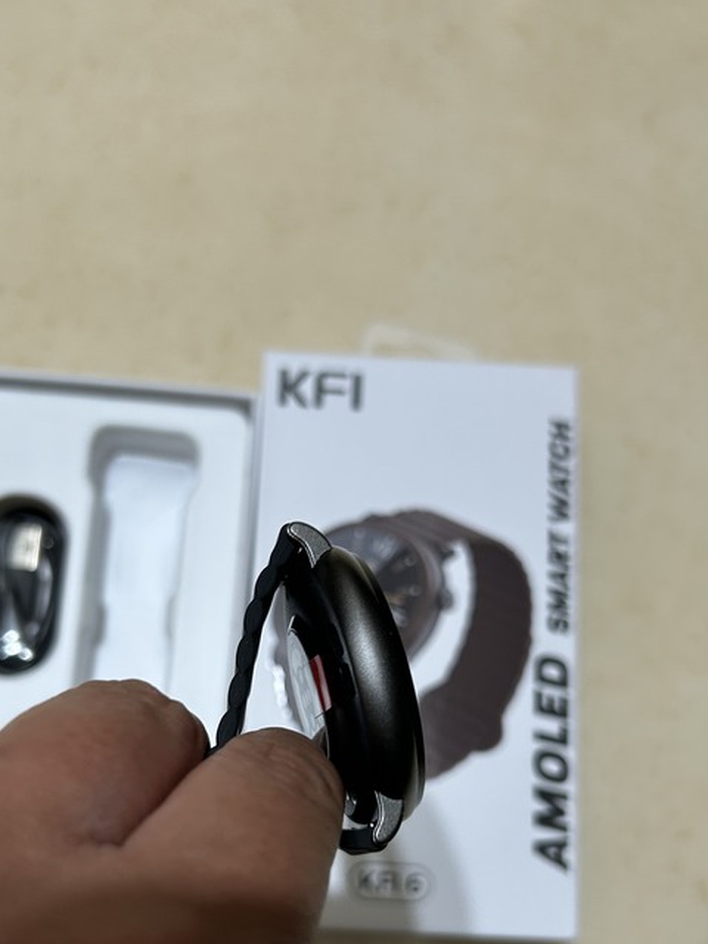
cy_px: 653
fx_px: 1064
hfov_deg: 36.8
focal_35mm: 39
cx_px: 320
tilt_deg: -77.9
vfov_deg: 46.8
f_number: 1.5
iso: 100
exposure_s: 1/60
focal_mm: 5.7
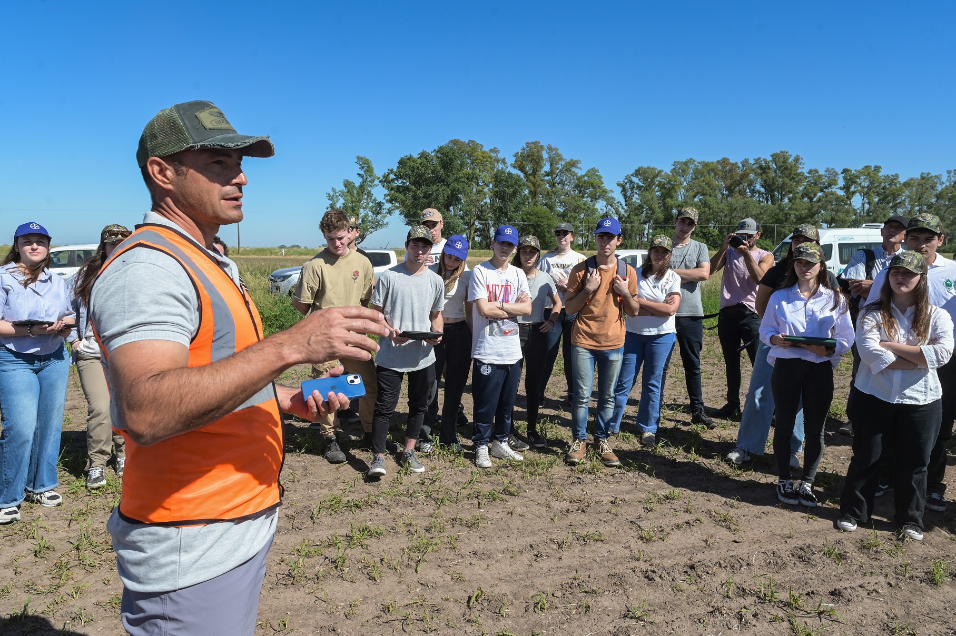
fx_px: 637
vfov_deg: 53.1
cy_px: 318
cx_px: 478
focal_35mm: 24
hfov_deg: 73.8
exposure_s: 1/1000
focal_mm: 24
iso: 500
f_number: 10
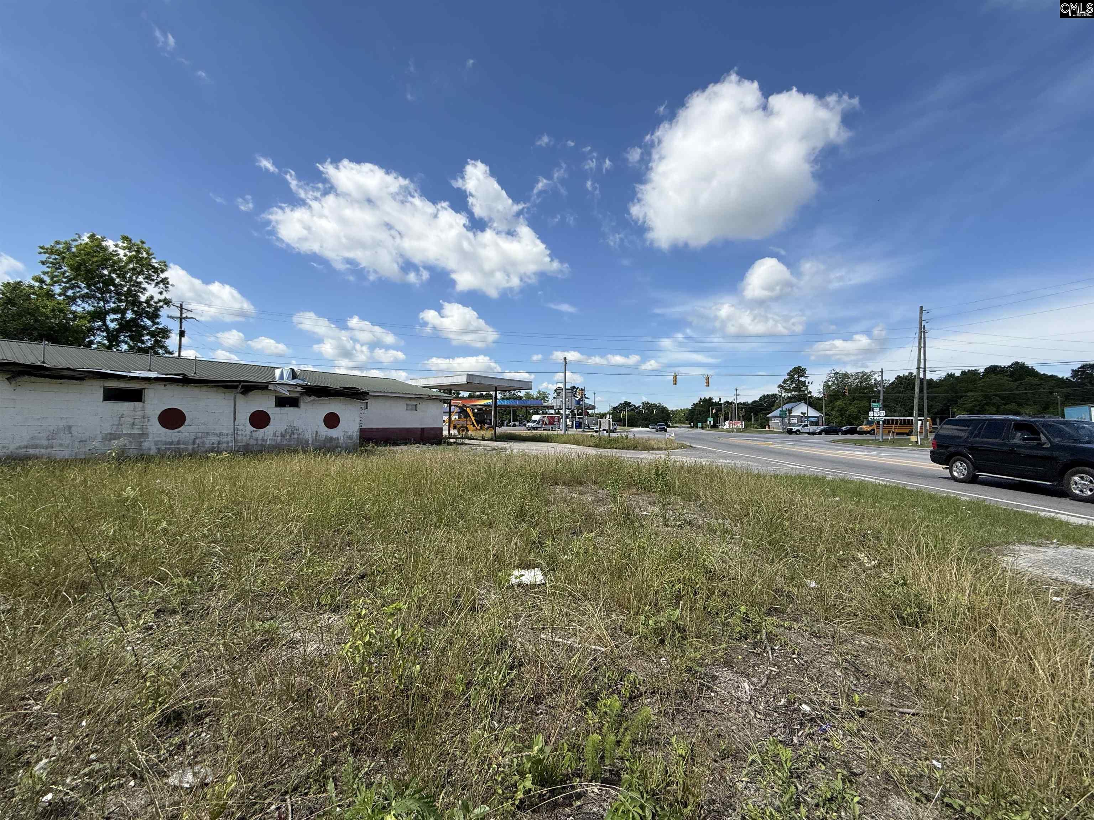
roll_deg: -1.6
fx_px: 442
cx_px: 547
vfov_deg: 85.7
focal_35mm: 14
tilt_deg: +1.3
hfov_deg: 102.1
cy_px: 410
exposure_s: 1/2410
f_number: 2.2
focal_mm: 2.22
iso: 50
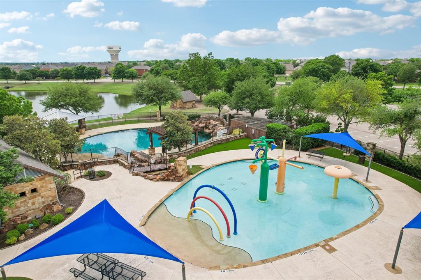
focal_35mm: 22
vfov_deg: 57.2
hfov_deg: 78.6
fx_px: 257
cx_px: 210
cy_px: 140
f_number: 2.8
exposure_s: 1/2000
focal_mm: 8.4
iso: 100
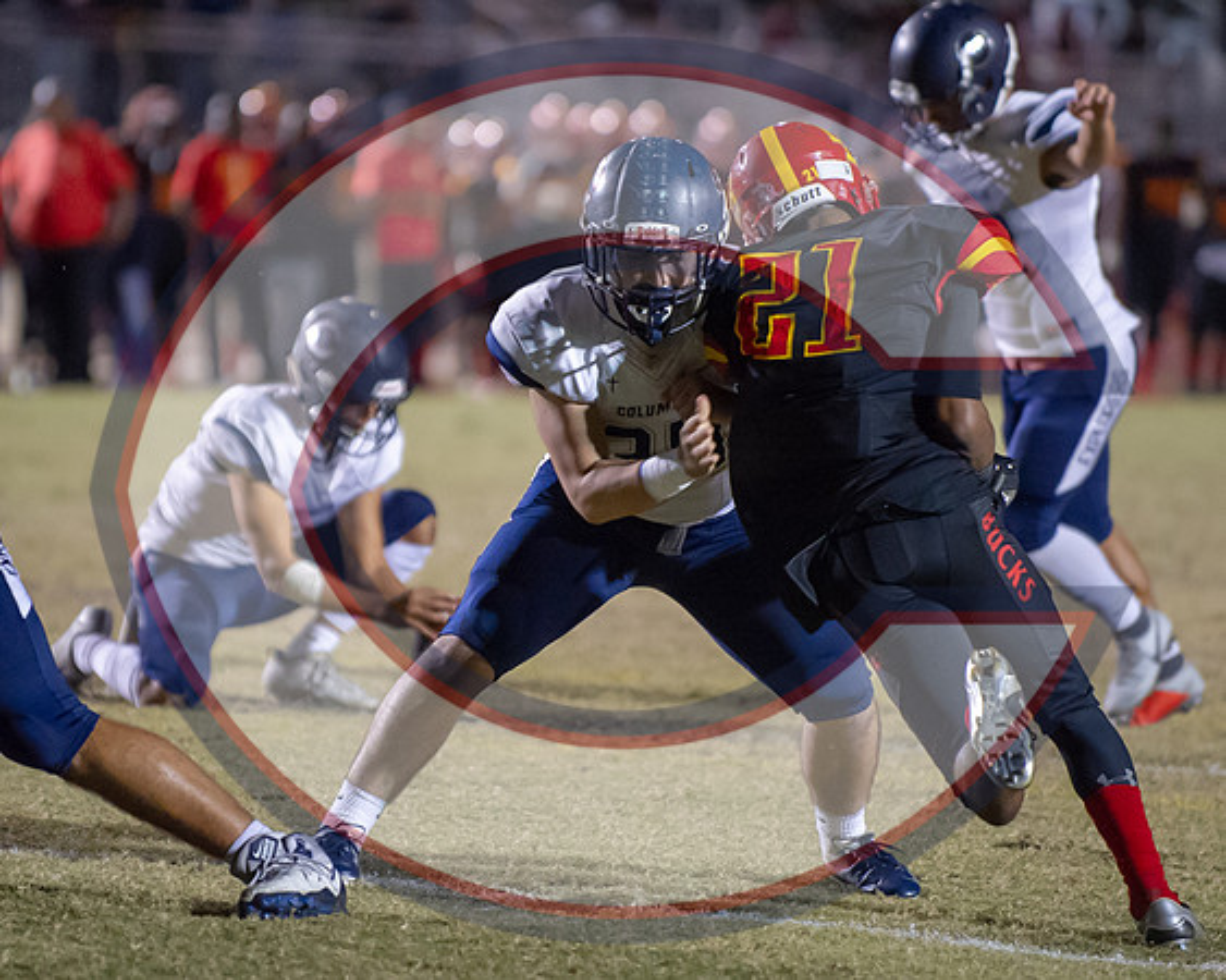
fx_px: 11450
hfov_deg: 6.1
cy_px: 445
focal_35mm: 316
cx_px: 524
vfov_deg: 4.9
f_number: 2.8
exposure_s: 1/800
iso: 5000
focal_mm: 200
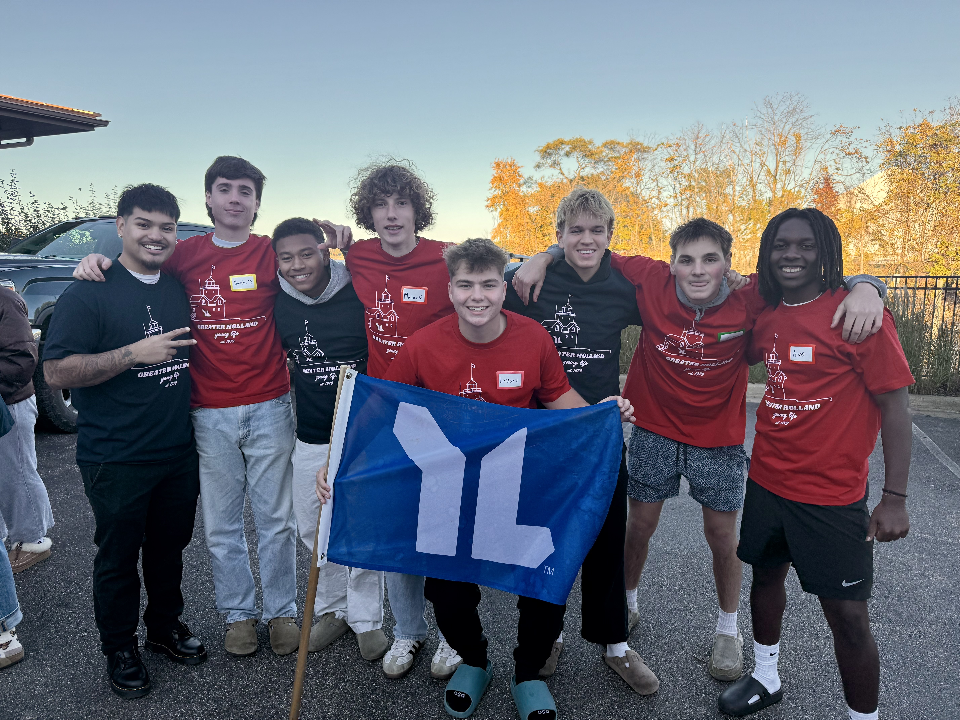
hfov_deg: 71.6
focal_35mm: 24
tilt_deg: -8.0
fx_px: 666
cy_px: 360
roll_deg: -0.4
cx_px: 480
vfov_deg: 56.8
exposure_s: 1/1091
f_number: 1.78
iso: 100
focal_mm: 6.76
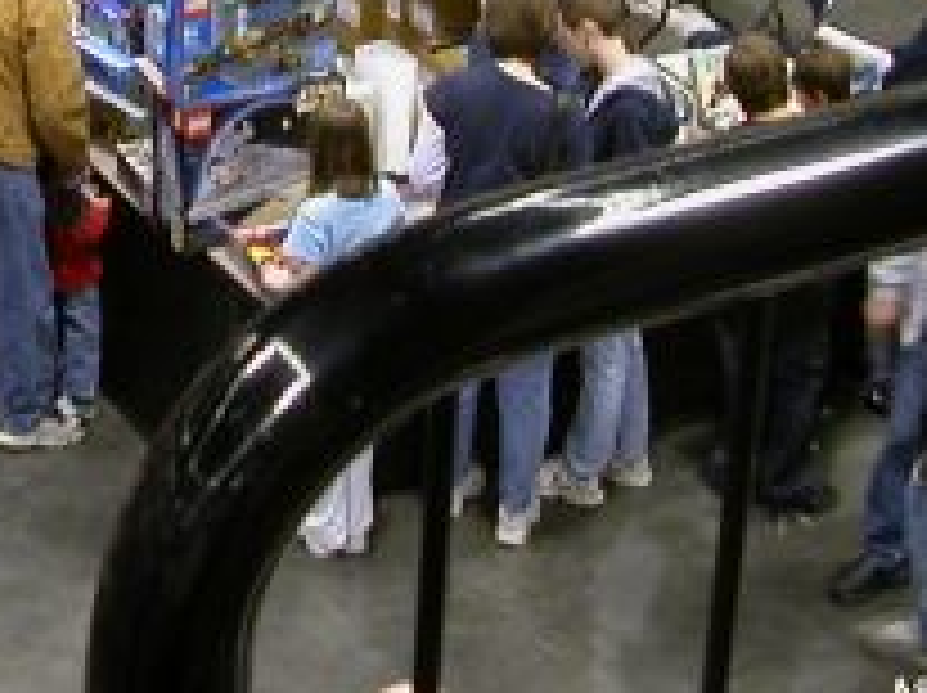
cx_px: -58
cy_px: -230
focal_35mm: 108
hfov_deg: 17.7
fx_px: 2889
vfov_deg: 13.2
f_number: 2.7
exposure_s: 1/9.6
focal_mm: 5.6
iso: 100
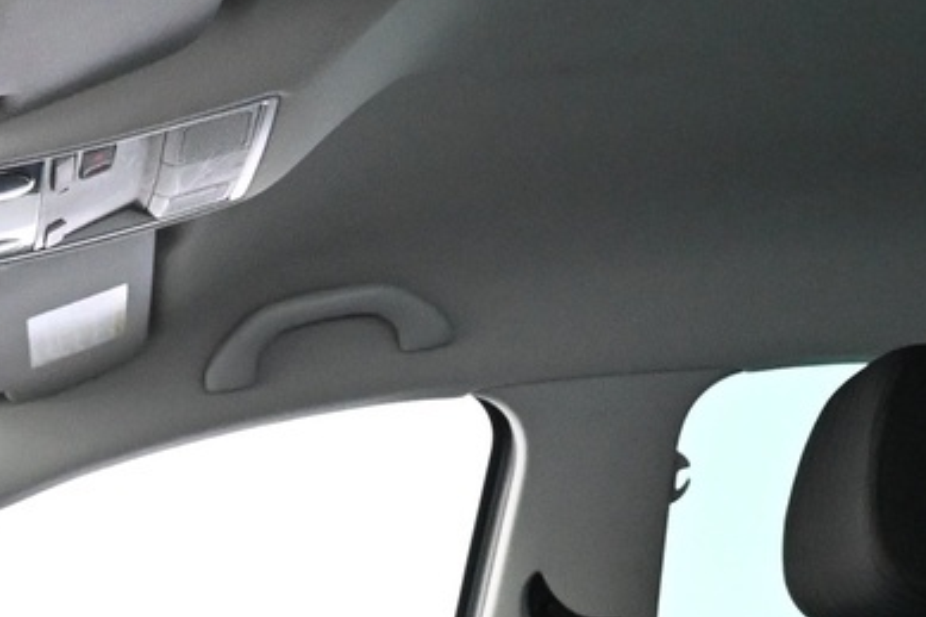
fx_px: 2571
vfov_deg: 12.6
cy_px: 1058
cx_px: -52
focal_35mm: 100
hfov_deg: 19.7
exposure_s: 1/60
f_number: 3.5
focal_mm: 16
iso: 4000
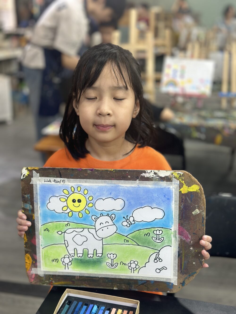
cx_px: 118
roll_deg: -1.2
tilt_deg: -19.5
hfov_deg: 30.3
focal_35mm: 48
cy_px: 157
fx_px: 436
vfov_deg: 39.7
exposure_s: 1/50
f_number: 1.78
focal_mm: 6.86
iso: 80
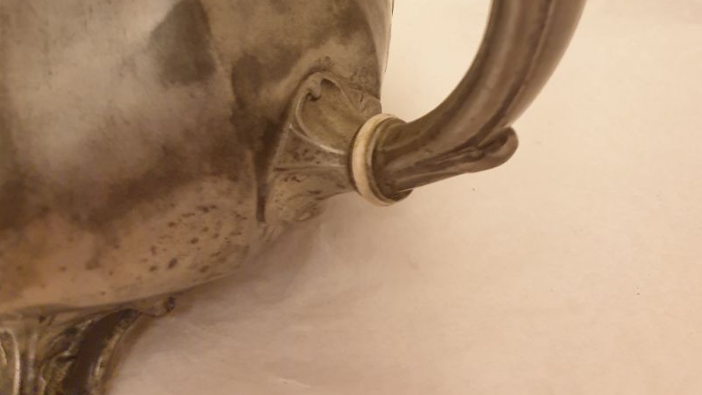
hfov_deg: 52.8
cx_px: 351
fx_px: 707
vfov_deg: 27.6
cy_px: -70
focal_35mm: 38
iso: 400
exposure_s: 1/50
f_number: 1.5
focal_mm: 4.3
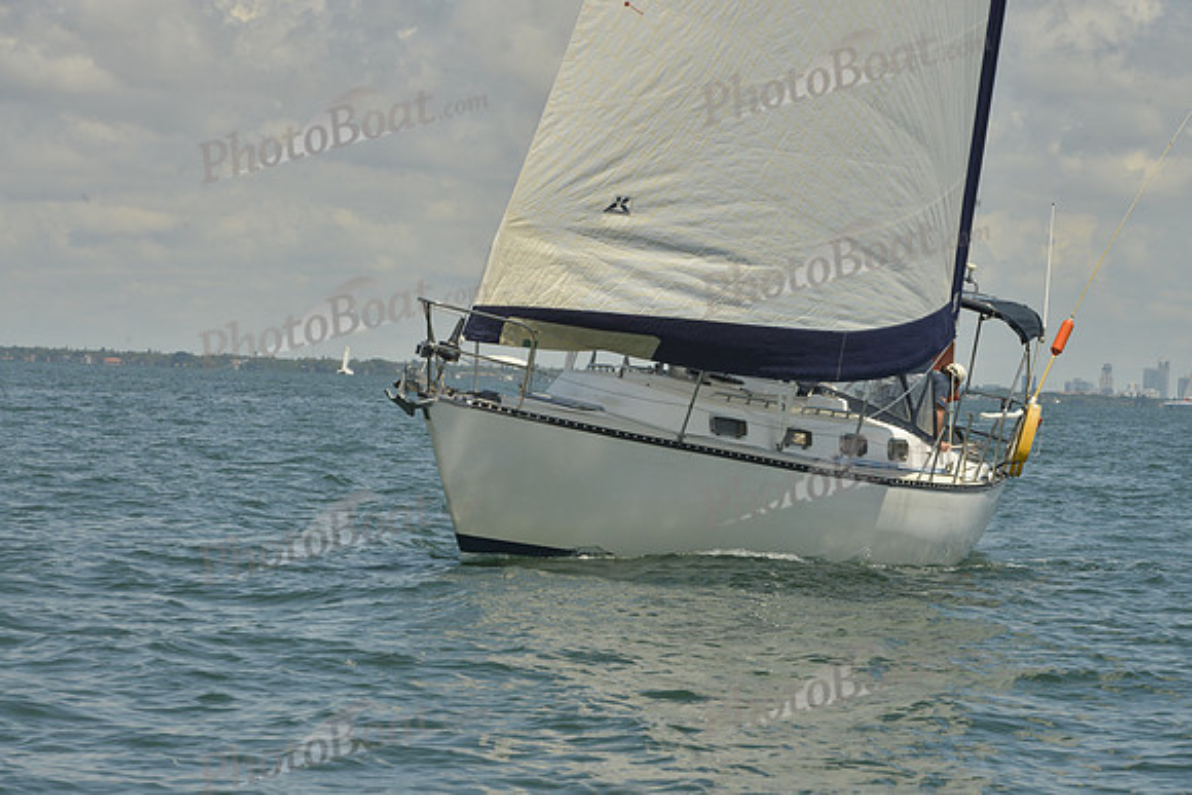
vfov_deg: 8.6
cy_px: 398
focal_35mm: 160
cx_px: 596
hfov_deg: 12.8
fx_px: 5299
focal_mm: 160
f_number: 16
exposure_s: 1/500
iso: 280
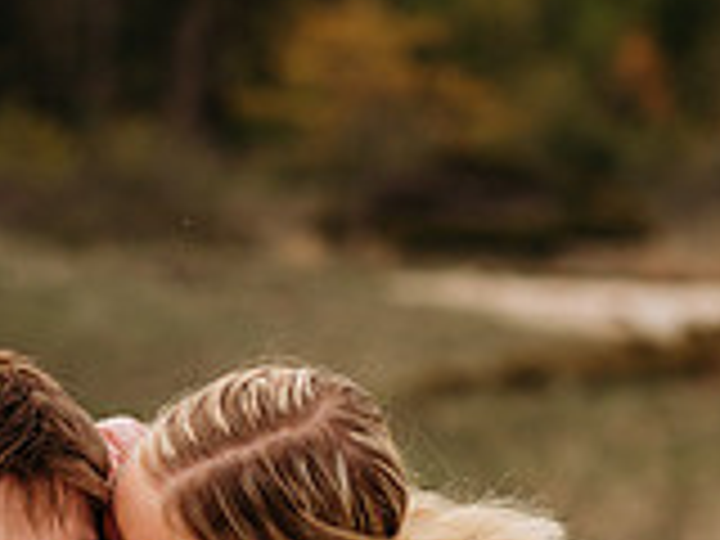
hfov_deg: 8.6
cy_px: 796
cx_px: 54
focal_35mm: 230
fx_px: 4784
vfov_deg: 6.4
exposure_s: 1/1600
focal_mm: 85
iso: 200
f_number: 3.2
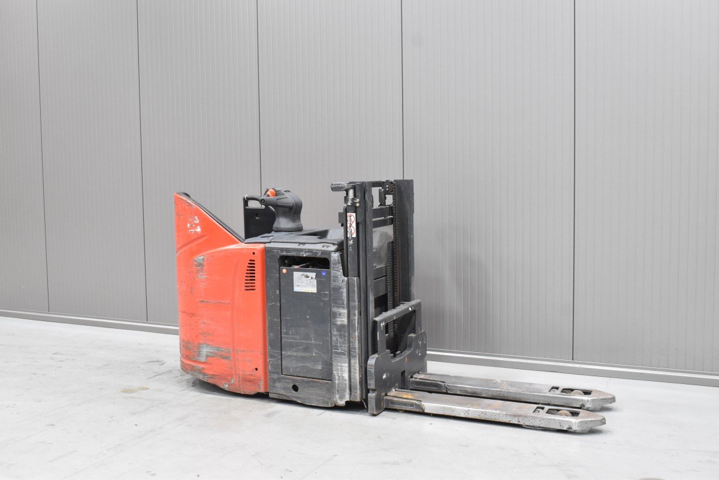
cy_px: 240
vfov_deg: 35.5
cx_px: 360
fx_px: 749
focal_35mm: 38
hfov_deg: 51.3
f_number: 7.1
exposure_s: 1/15
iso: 1600
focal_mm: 25
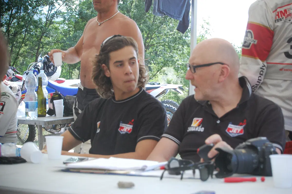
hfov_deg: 24.6
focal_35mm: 82
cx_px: 146
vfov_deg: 16.5
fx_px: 669
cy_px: 97
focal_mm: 55
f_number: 5.6
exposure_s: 1/320
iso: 800
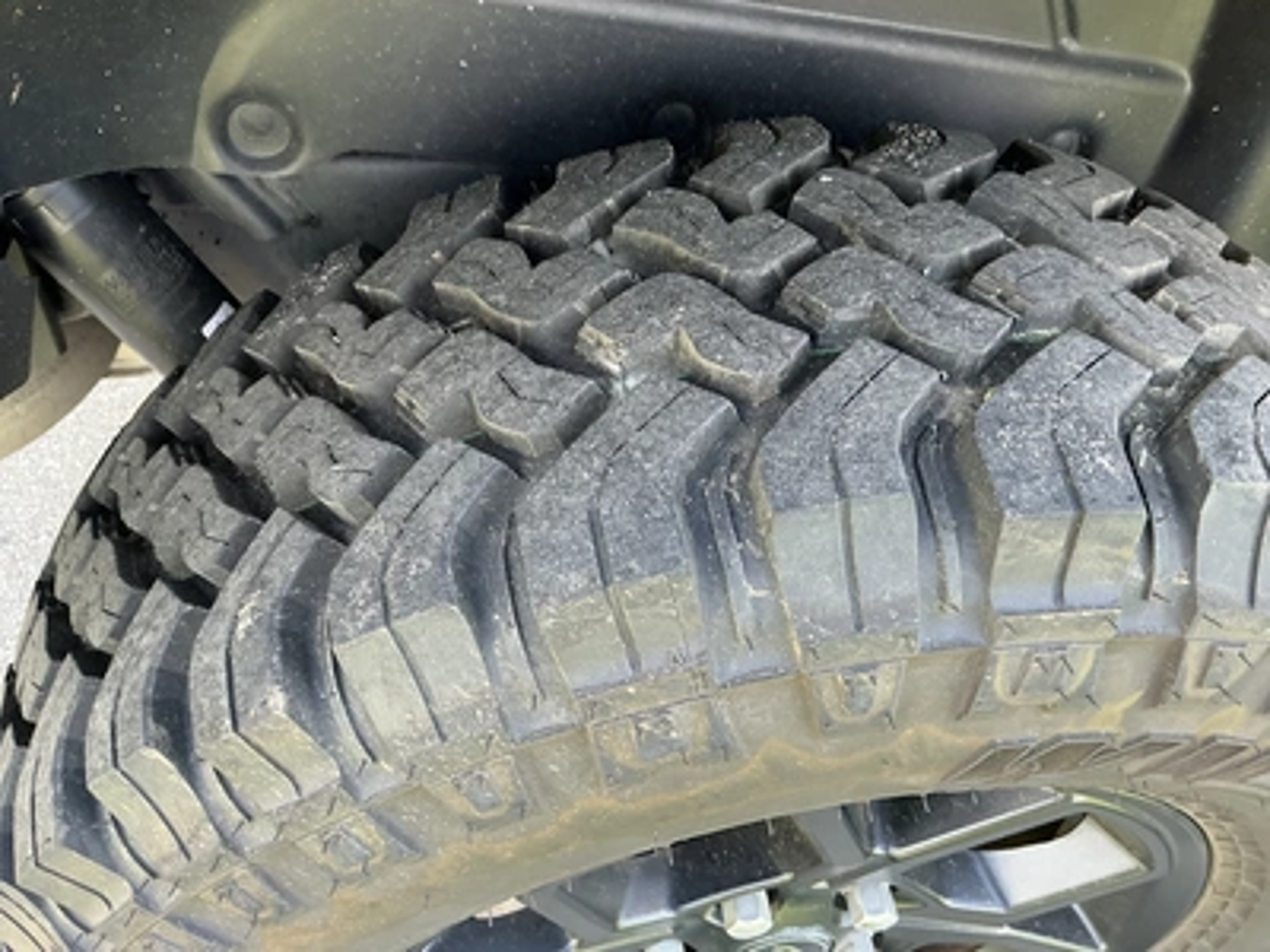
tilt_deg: -48.5
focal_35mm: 28
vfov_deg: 49.7
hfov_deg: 63.4
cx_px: 635
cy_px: 476
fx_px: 1027
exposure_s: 1/103
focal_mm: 3
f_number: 1.8
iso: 64
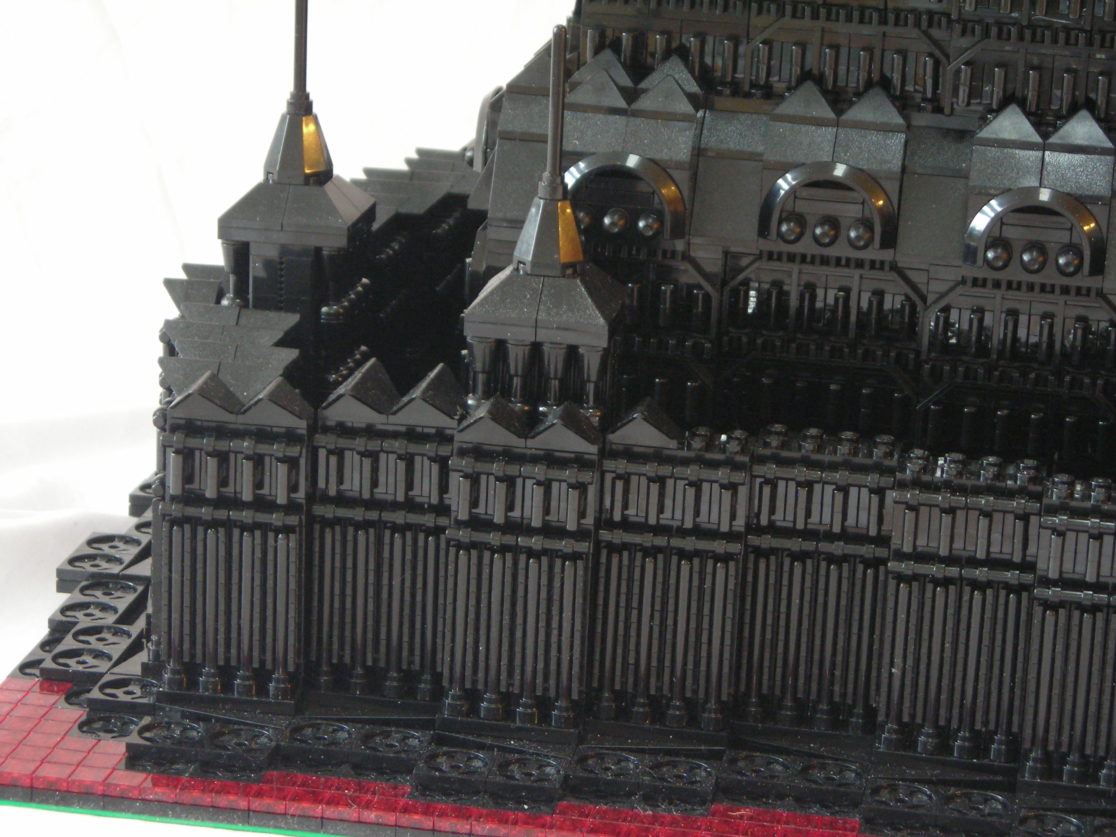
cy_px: 418
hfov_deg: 17.0
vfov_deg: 12.8
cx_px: 558
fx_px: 3740
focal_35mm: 116
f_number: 5.3
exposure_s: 1.17
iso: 200
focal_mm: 19.2
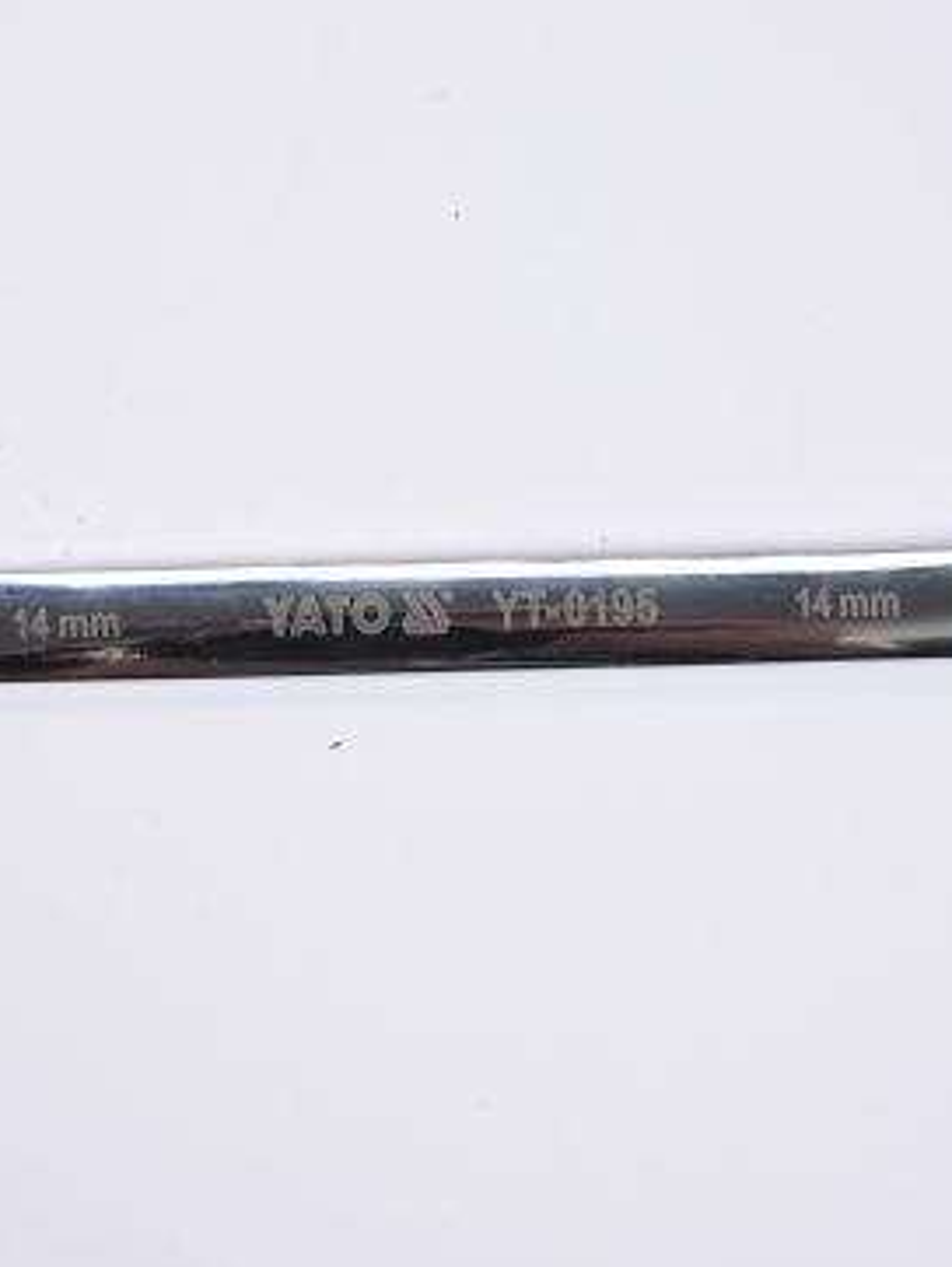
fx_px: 3992
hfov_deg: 13.6
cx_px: 446
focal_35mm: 109
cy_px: 637
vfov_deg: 18.0
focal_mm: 50
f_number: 16
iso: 250
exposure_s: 1/125
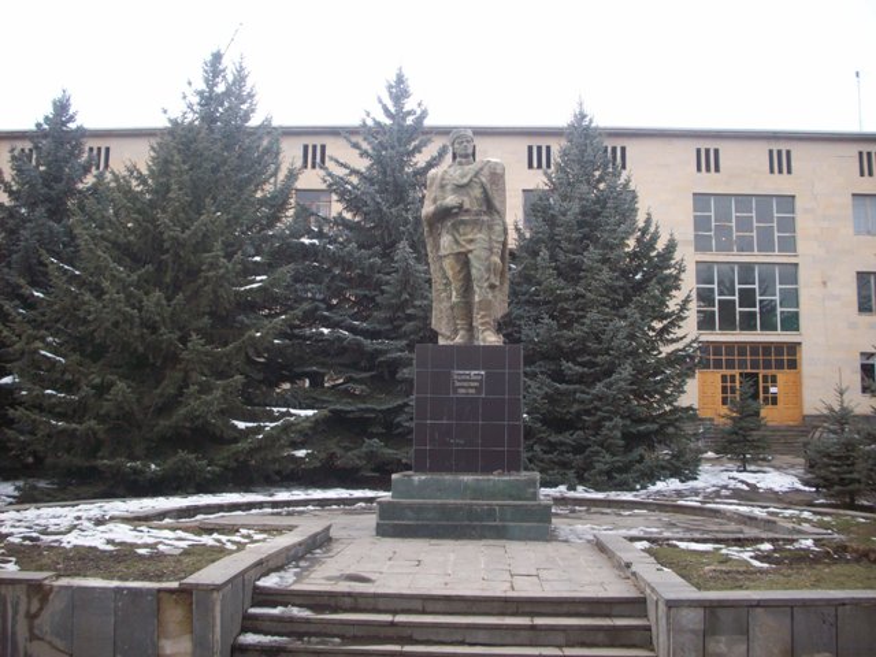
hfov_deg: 50.1
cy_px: 328
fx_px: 936
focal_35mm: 37
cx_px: 438
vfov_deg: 38.7
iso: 80
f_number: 2.8
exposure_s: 1/452
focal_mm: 6.2
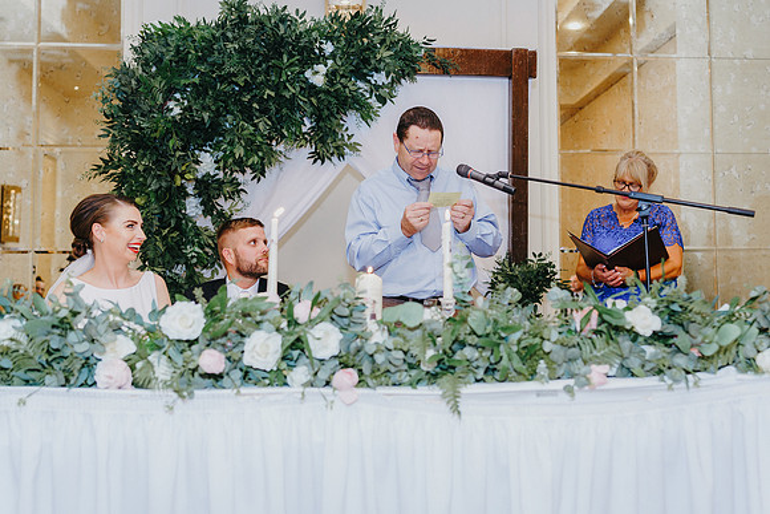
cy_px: 257
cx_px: 405
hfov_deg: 51.9
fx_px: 790
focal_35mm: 37
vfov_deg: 36.0
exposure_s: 1/200
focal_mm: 35
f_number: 2.2
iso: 1000
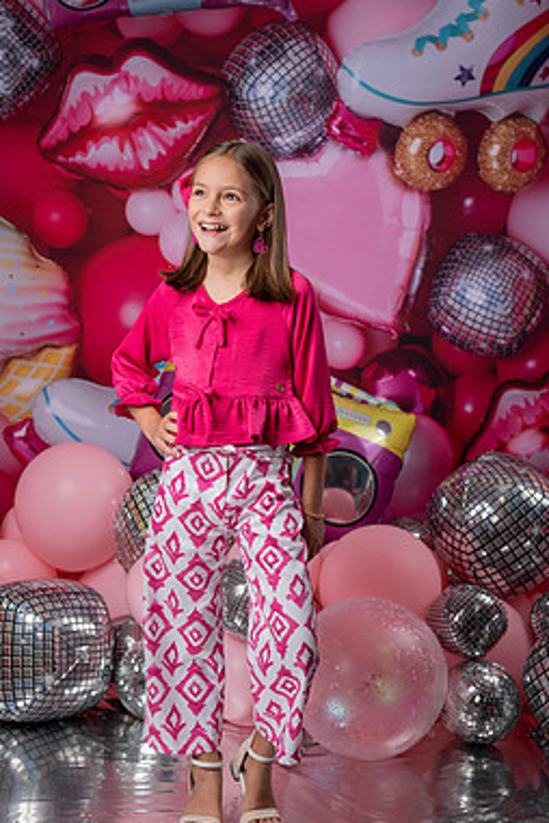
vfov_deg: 33.9
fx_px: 1350
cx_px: 238
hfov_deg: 23.0
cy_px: 447
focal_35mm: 59
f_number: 4.5
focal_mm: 50
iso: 100
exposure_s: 1/100
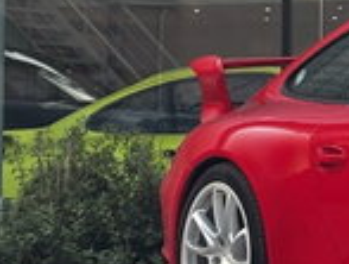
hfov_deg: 7.0
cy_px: 48
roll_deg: -0.4
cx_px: 741
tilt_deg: +2.7
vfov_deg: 5.5
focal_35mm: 271
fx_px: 2739
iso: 50
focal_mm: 5.96
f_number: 1.6
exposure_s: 1/50
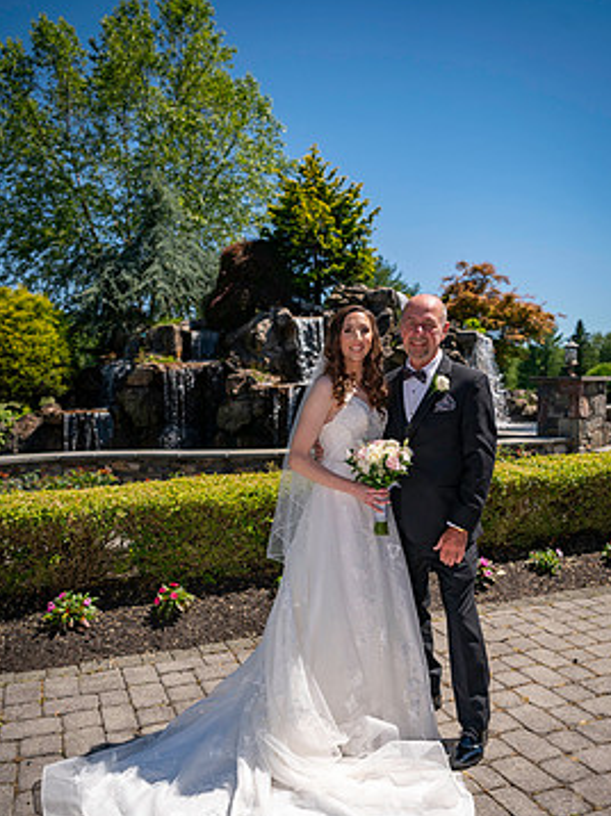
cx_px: 323
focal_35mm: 29
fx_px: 683
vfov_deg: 61.3
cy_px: 481
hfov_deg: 48.2
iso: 100
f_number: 3.2
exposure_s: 1/5000
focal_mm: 24
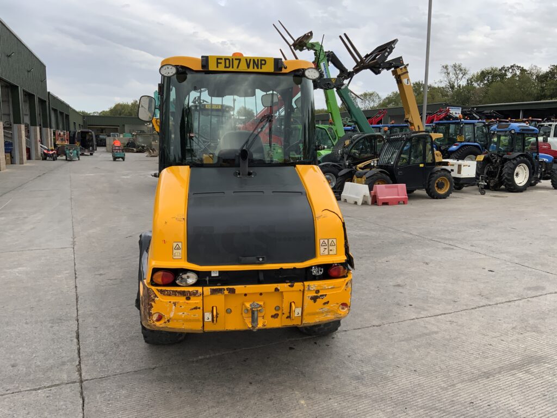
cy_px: 209
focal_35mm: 29
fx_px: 467
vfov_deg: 48.2
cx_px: 278
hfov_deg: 61.7
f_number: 1.8
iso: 16
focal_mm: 3
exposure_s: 1/829
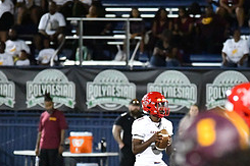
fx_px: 3289
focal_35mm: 474
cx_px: 155
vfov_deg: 2.9
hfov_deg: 4.4
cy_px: 123
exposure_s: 1/3200
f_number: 2.8
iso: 20000
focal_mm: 200
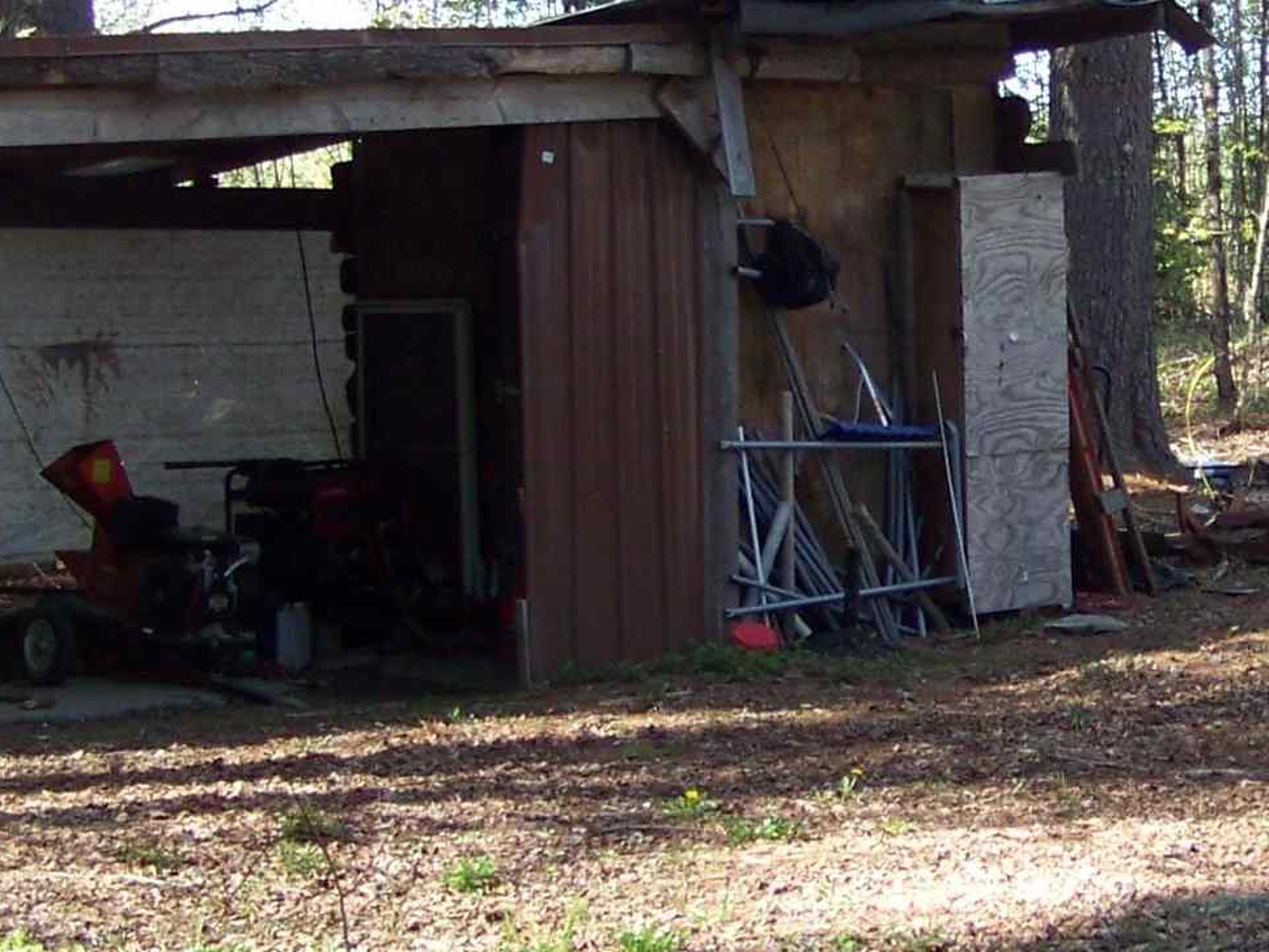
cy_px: 439
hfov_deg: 16.9
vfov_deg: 13.0
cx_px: 1227
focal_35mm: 114
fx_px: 4180
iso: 69
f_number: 2.8
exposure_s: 1/100
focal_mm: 5.85
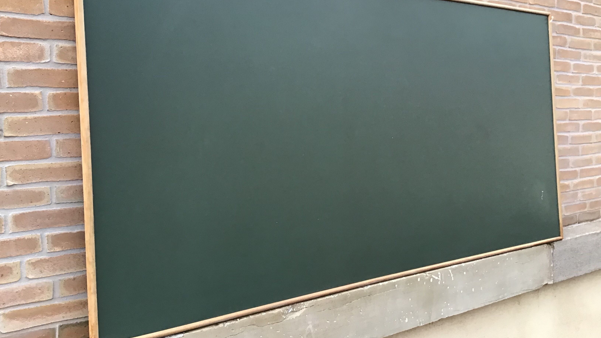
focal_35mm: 34
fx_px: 542
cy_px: 146
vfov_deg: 34.6
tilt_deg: -2.3
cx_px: 301
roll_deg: +0.6
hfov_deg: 58.0
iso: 125
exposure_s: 1/33
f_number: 2.4
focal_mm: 3.3
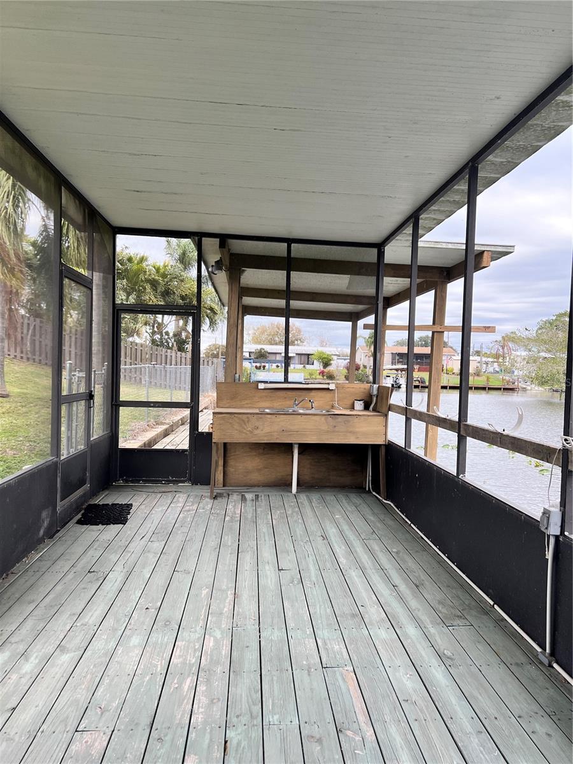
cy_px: 382
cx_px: 286
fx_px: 574
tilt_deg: -3.8
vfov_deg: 67.3
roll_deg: -2.6
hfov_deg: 53.1
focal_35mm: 26
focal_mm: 5.7
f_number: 1.5
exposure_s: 1/384
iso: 50
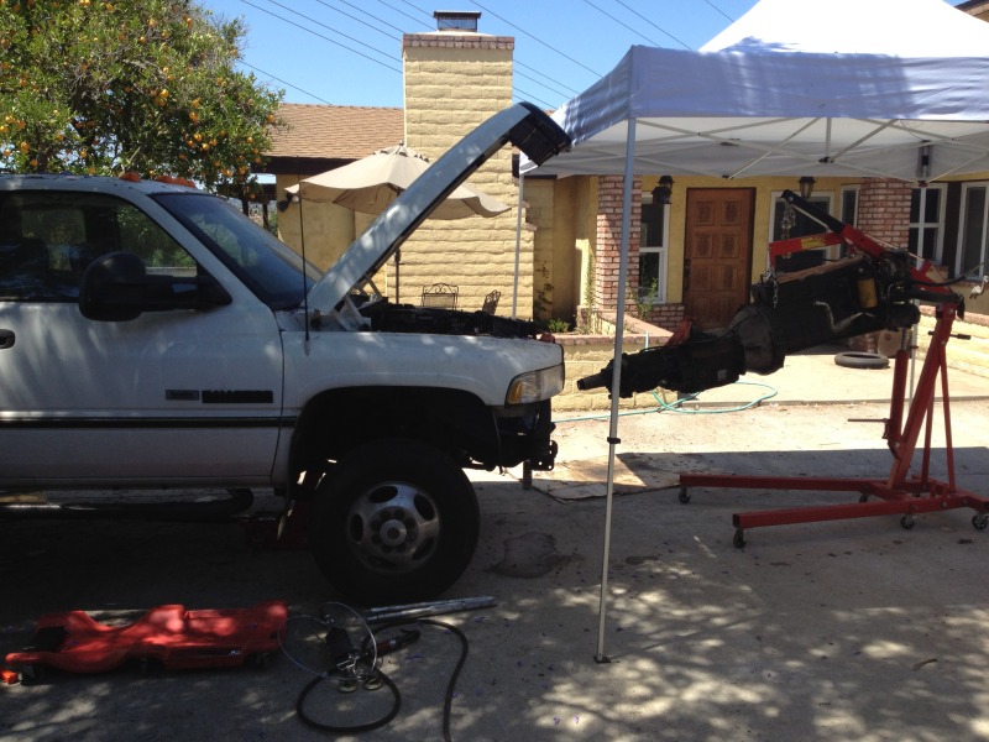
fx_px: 1000
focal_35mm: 35
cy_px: 371
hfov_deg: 52.6
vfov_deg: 40.7
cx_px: 494
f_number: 2.4
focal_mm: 4.3
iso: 64
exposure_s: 1/968
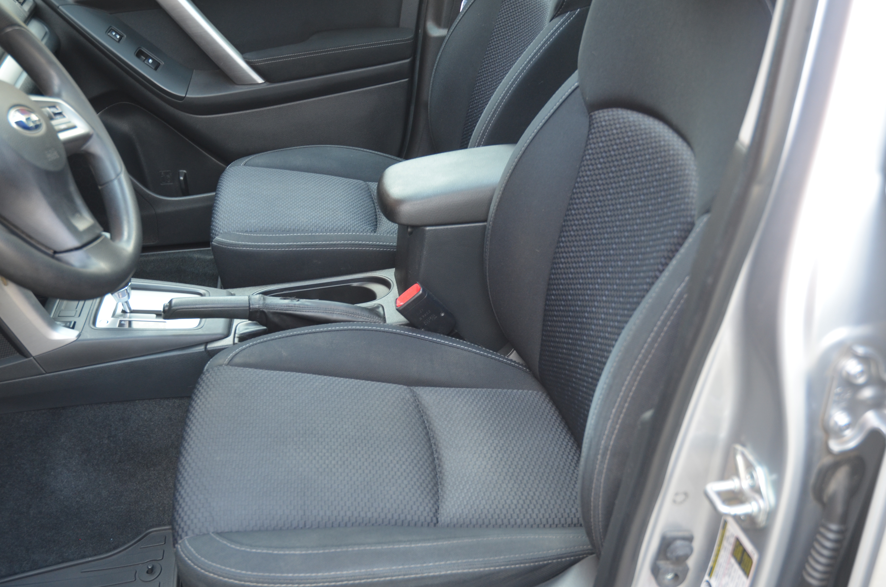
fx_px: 995
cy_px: 294
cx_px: 443
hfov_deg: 48.0
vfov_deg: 32.9
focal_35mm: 40
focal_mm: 27
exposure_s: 1/60
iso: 400
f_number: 4
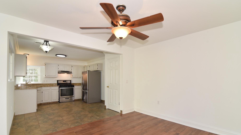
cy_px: 78
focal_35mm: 17
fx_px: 109
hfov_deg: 95.9
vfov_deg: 63.6
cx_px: 119
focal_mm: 16
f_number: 7.1
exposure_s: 1/125
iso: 1000
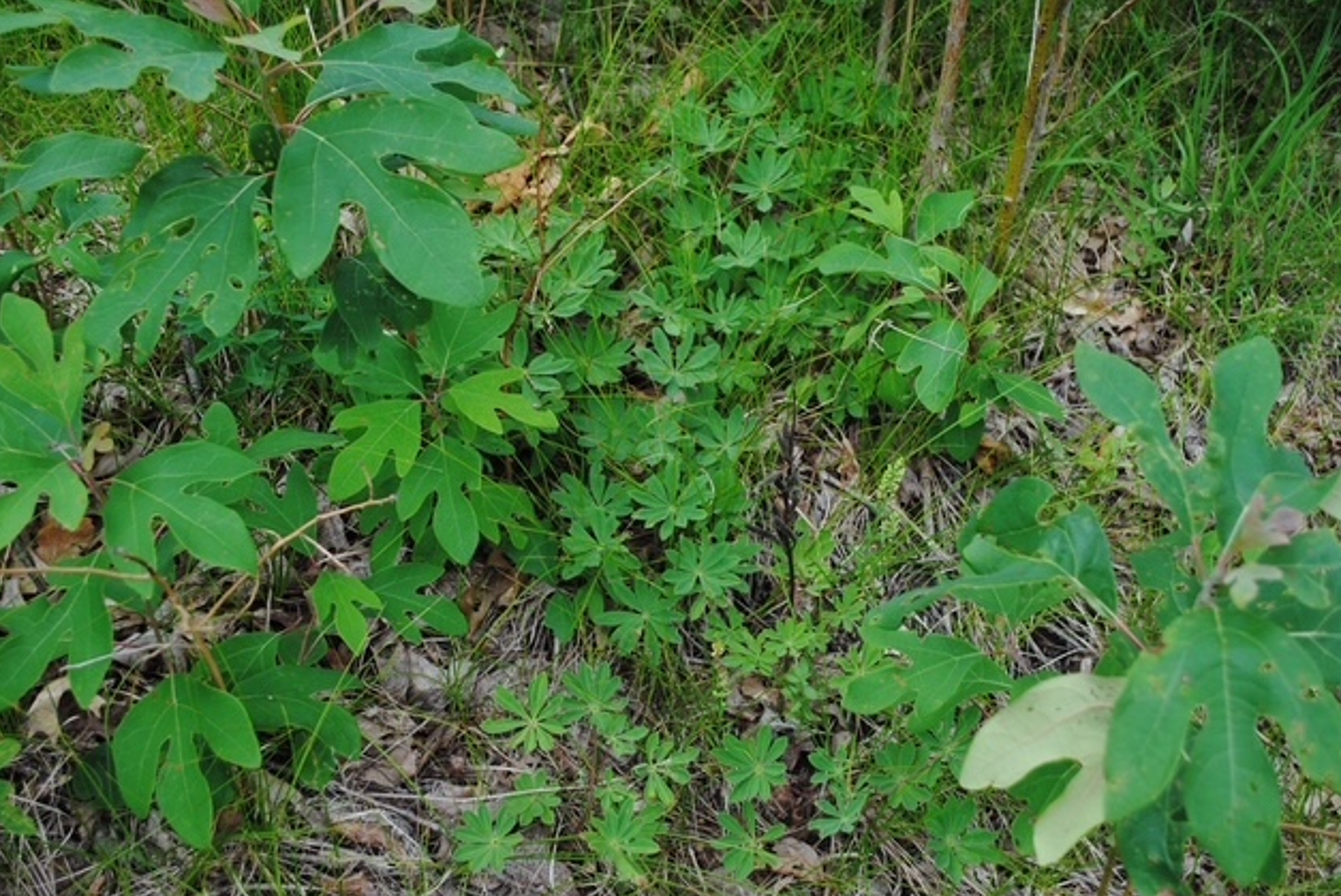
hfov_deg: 40.3
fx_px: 1826
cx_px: 669
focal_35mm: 49
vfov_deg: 27.6
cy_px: 455
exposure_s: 1/125
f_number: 5.6
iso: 110
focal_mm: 32
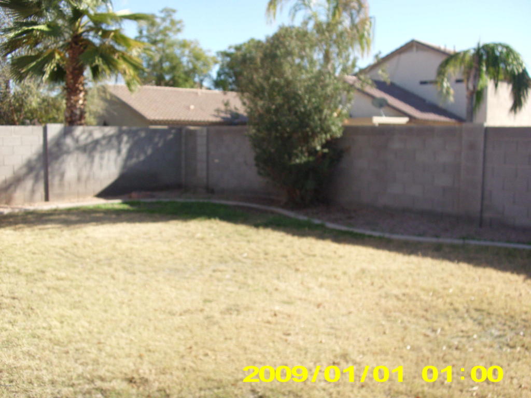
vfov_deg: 37.7
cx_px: 266
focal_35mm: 38
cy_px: 199
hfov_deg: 49.0
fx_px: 583
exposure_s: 1/105
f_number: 7.8
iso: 125
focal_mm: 6.3
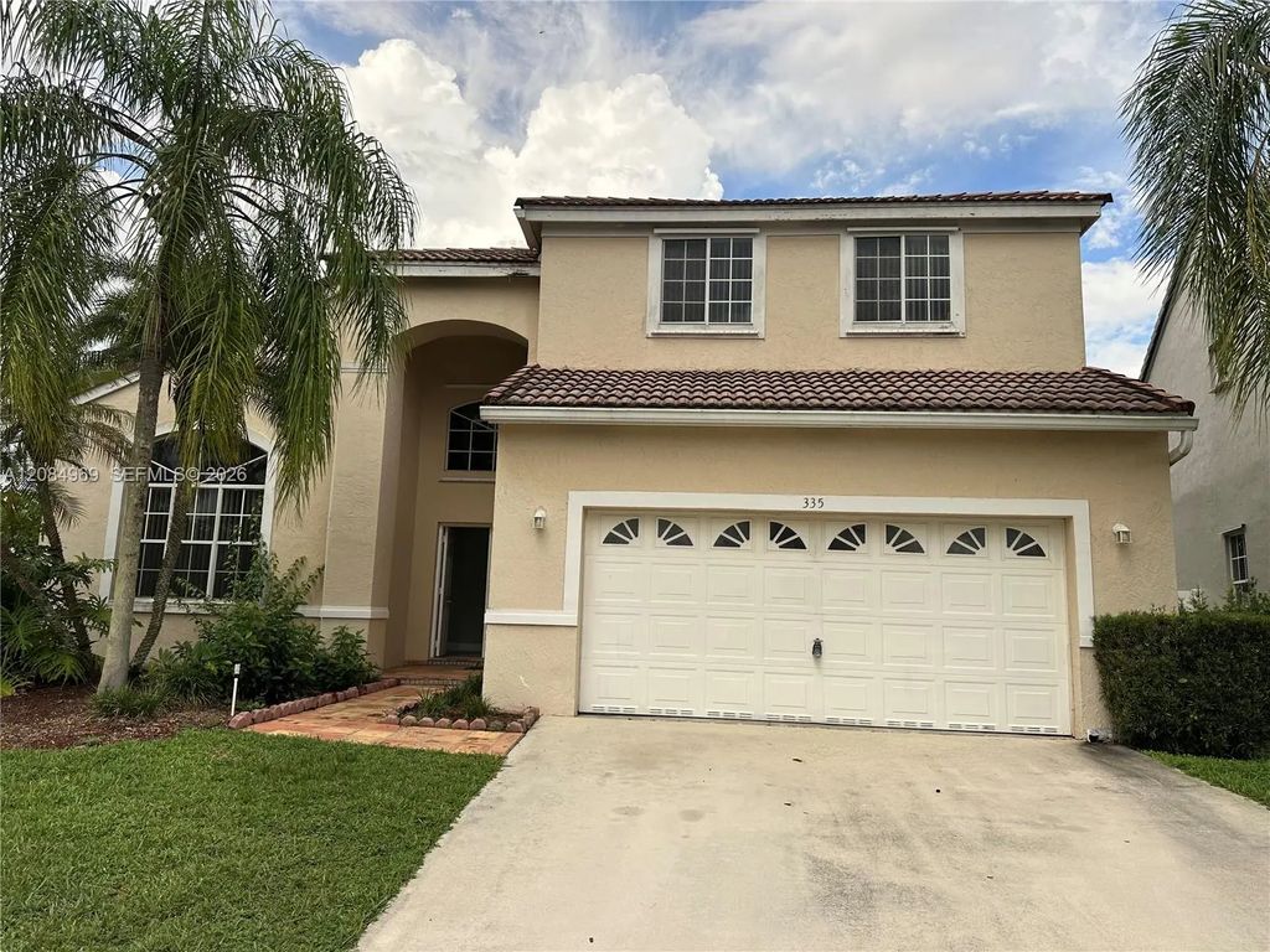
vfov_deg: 56.8
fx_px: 881
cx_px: 635
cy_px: 476
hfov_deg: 71.6
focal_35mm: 24
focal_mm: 6.86
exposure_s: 1/2967
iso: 80
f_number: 1.78
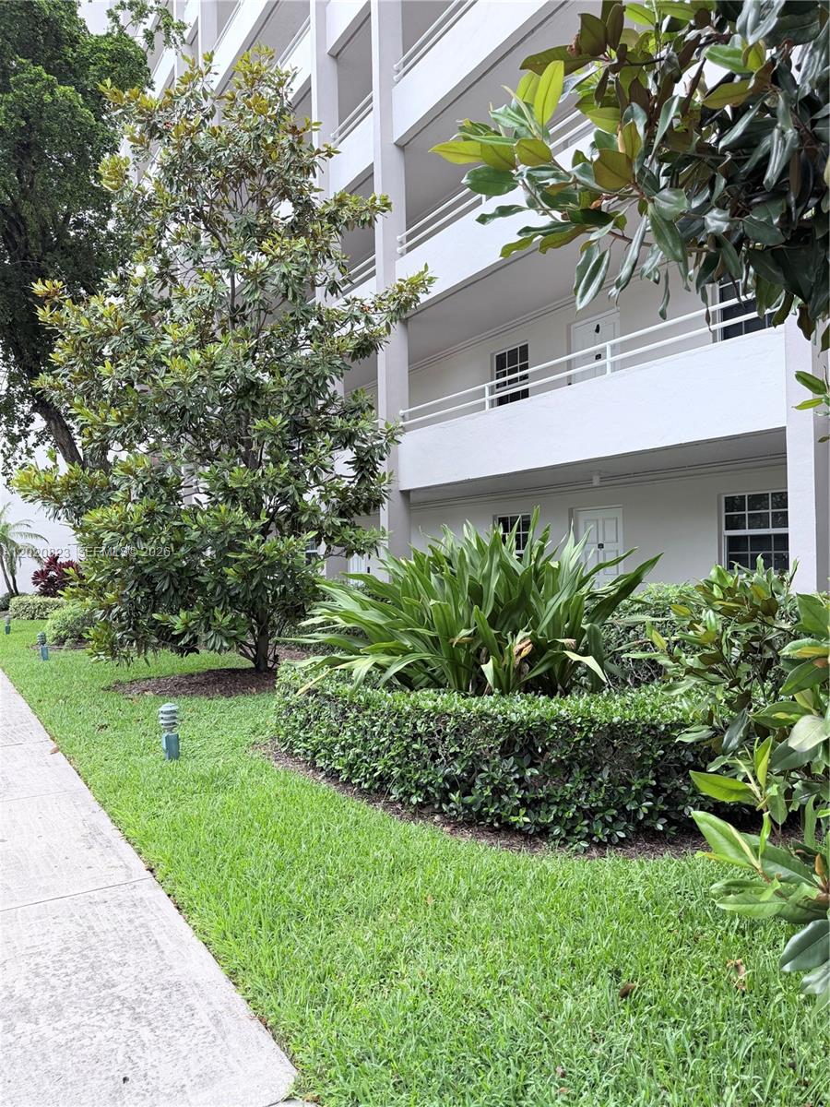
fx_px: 767
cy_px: 554
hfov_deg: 56.8
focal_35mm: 24
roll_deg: +1.0
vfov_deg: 71.6
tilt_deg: -2.3
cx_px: 415
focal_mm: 6.76
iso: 80
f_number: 1.78
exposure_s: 1/329
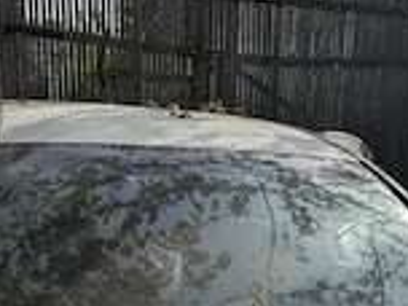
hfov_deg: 30.5
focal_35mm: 63
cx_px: 268
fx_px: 743
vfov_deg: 21.8
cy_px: 352
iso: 48
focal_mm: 6.81
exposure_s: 1/2179
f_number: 1.85
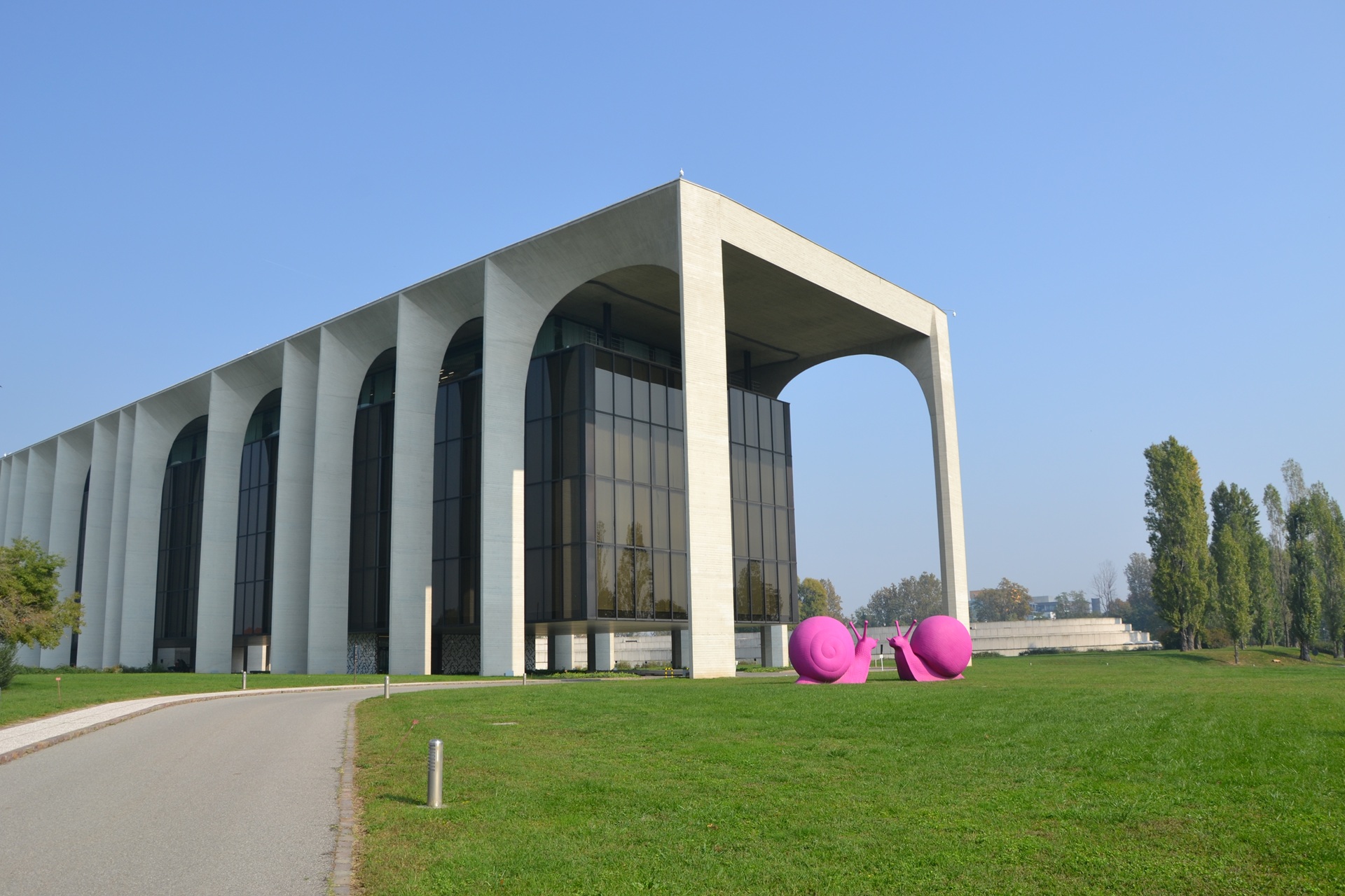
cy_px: 448
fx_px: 1009
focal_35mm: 27
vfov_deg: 47.9
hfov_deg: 67.4
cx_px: 672
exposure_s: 1/250
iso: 100
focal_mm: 18
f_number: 7.1
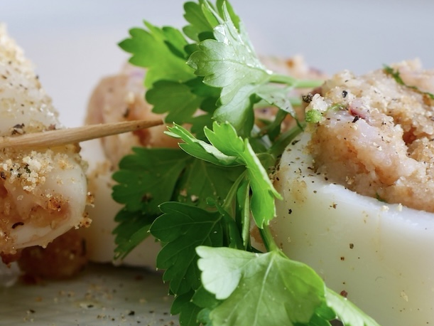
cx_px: 51
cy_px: 178
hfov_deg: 11.6
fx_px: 2118
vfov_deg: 8.8
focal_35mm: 169
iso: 200
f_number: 5.6
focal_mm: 43
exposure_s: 1/2
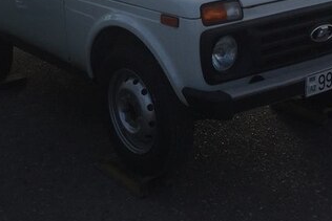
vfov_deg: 20.6
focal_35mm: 63
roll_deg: +1.5
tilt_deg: -9.0
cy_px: -24
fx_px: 581
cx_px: 153
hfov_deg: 31.9
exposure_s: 1/3968
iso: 32
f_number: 2.2
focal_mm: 4.15
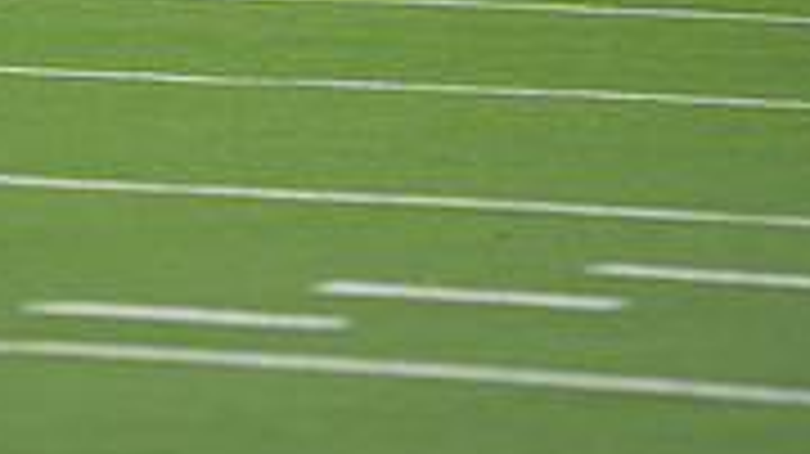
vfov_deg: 1.8
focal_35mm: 674
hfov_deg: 3.2
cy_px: -335
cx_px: 126
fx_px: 14468
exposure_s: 1/200
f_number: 2.8
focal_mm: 200
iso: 900
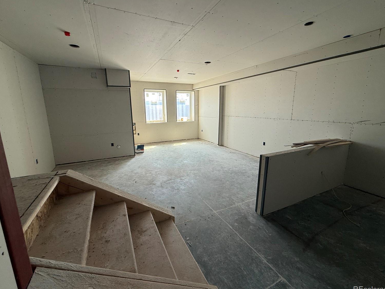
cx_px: 189
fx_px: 167
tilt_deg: -11.0
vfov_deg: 81.7
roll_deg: +0.4
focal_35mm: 15
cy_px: 140
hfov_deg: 98.2
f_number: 2.2
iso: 80
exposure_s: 1/99
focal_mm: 2.22
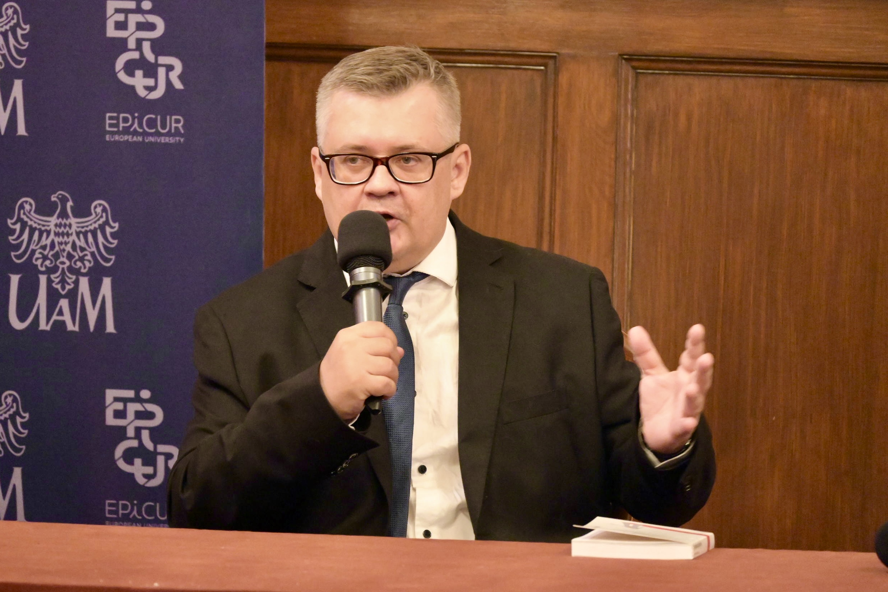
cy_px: 296
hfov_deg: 6.5
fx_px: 7769
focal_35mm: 315
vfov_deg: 4.4
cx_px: 444
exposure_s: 1/60
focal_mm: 210
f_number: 6
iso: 8000
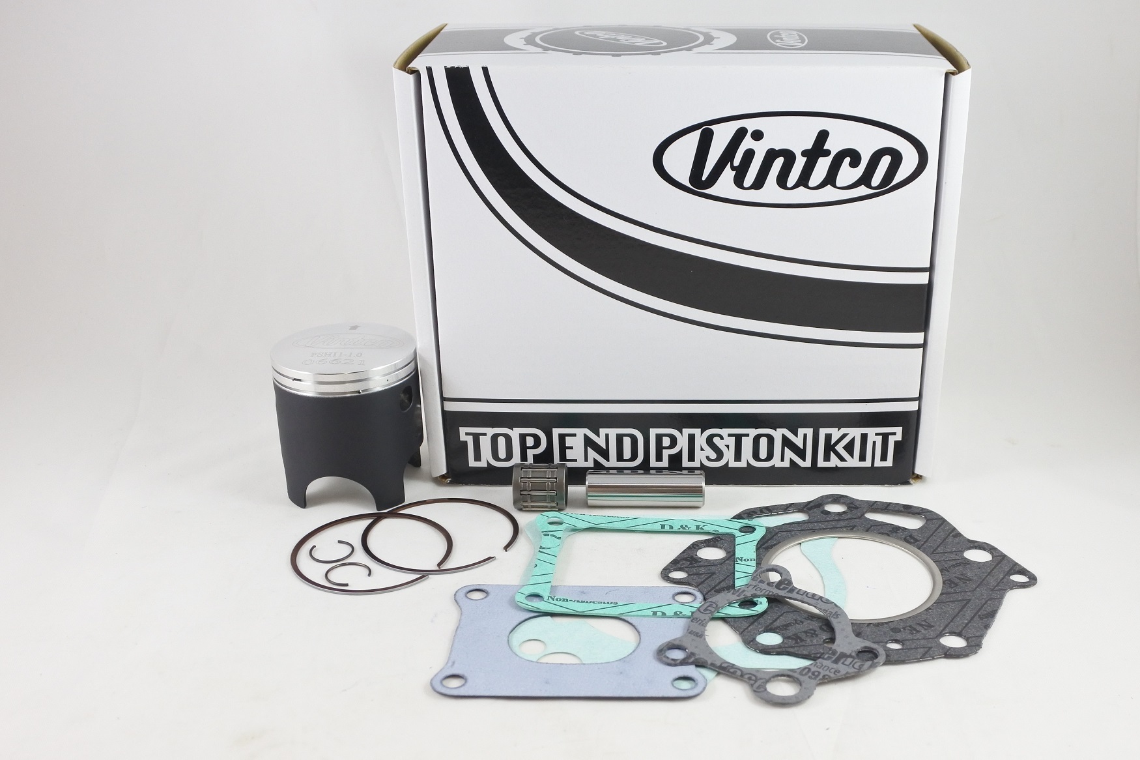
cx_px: 570
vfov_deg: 38.9
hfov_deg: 55.8
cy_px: 380
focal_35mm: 34
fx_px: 1076
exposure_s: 1/125
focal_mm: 12.8
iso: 500
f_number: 4
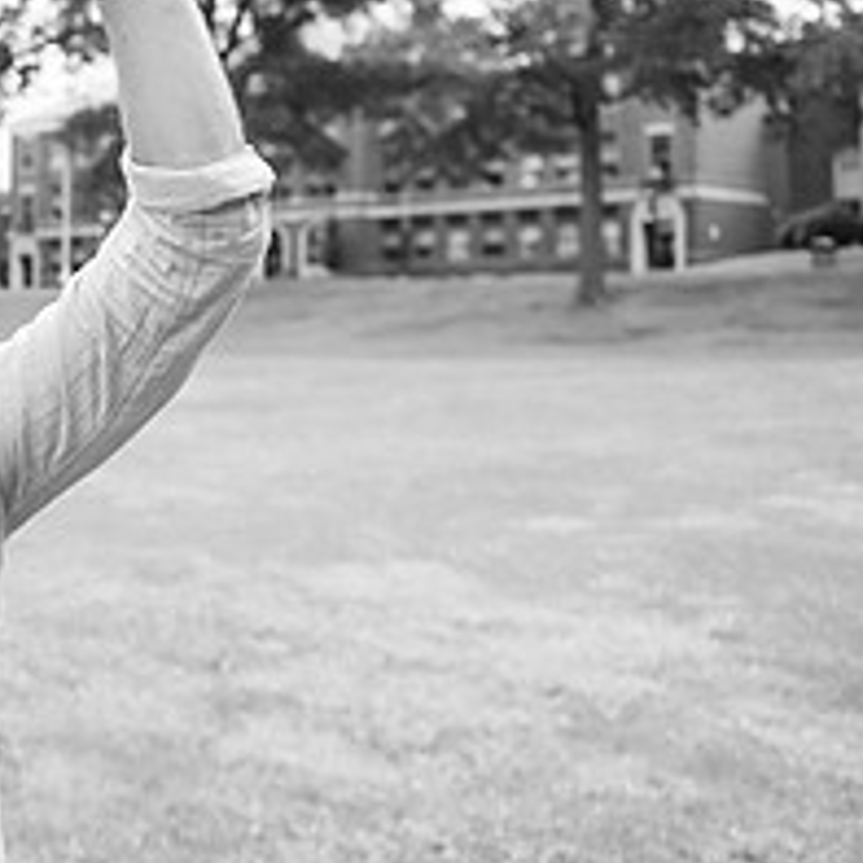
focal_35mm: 60
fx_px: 1692
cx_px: -237
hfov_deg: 25.1
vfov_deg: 28.5
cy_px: 300
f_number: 3.2
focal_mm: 24
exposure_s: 1/1600
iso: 400
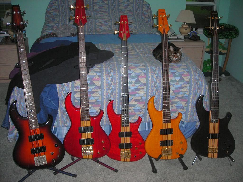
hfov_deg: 49.0
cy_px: 91
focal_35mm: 38
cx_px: 122
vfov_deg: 37.7
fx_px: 267
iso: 77
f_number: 3.2
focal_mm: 6.3
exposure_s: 1/60.1
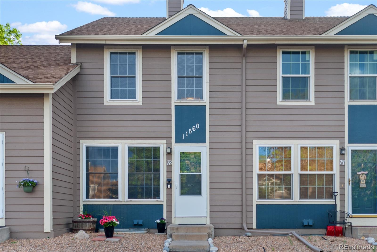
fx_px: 377
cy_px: 126
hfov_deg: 53.1
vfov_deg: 36.9
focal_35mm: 36
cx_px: 188
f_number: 4.5
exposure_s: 1/25
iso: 200
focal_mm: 24
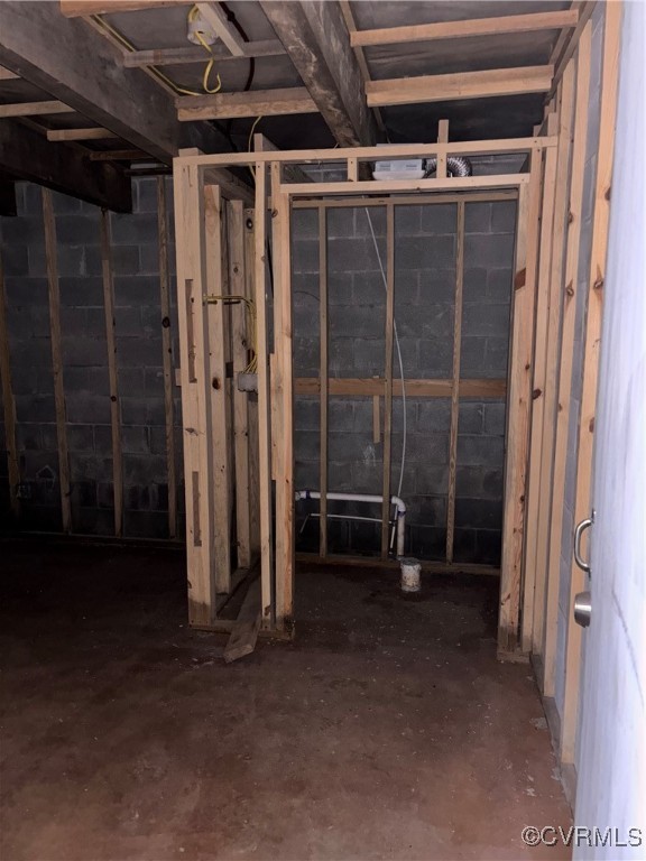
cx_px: 323
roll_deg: -0.2
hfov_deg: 53.1
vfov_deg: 67.3
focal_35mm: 26
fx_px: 647
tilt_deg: -9.3
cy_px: 430
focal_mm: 5.96
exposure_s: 1/4
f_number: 1.6
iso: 400
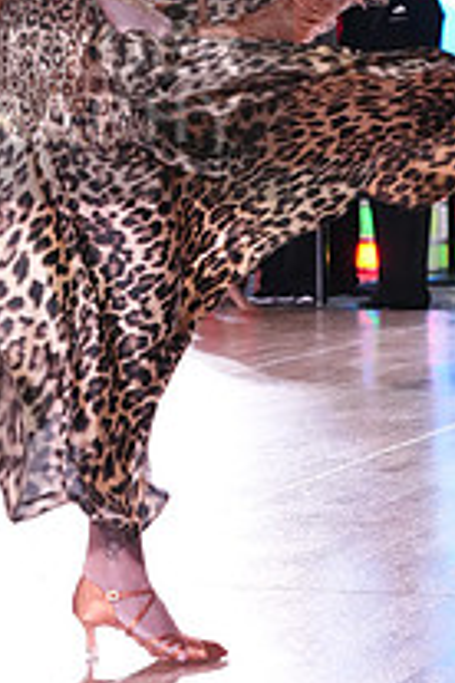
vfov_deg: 12.4
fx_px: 3128
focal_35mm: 165
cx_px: -160
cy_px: 92
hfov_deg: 8.2
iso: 5000
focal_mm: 59
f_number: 5
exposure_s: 1/320
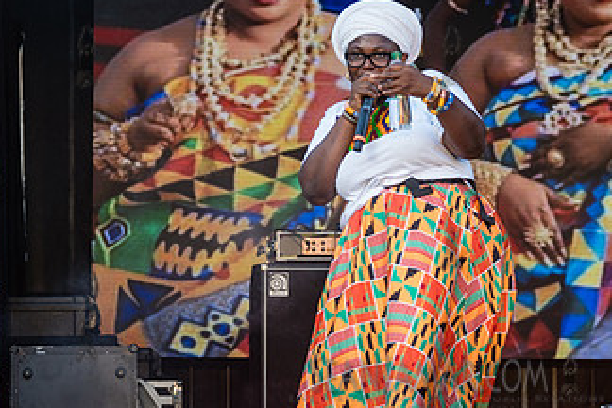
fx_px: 3383
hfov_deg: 10.3
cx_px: 370
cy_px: 55
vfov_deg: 6.9
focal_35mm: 199
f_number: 3.5
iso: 500
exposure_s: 1/800
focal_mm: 93
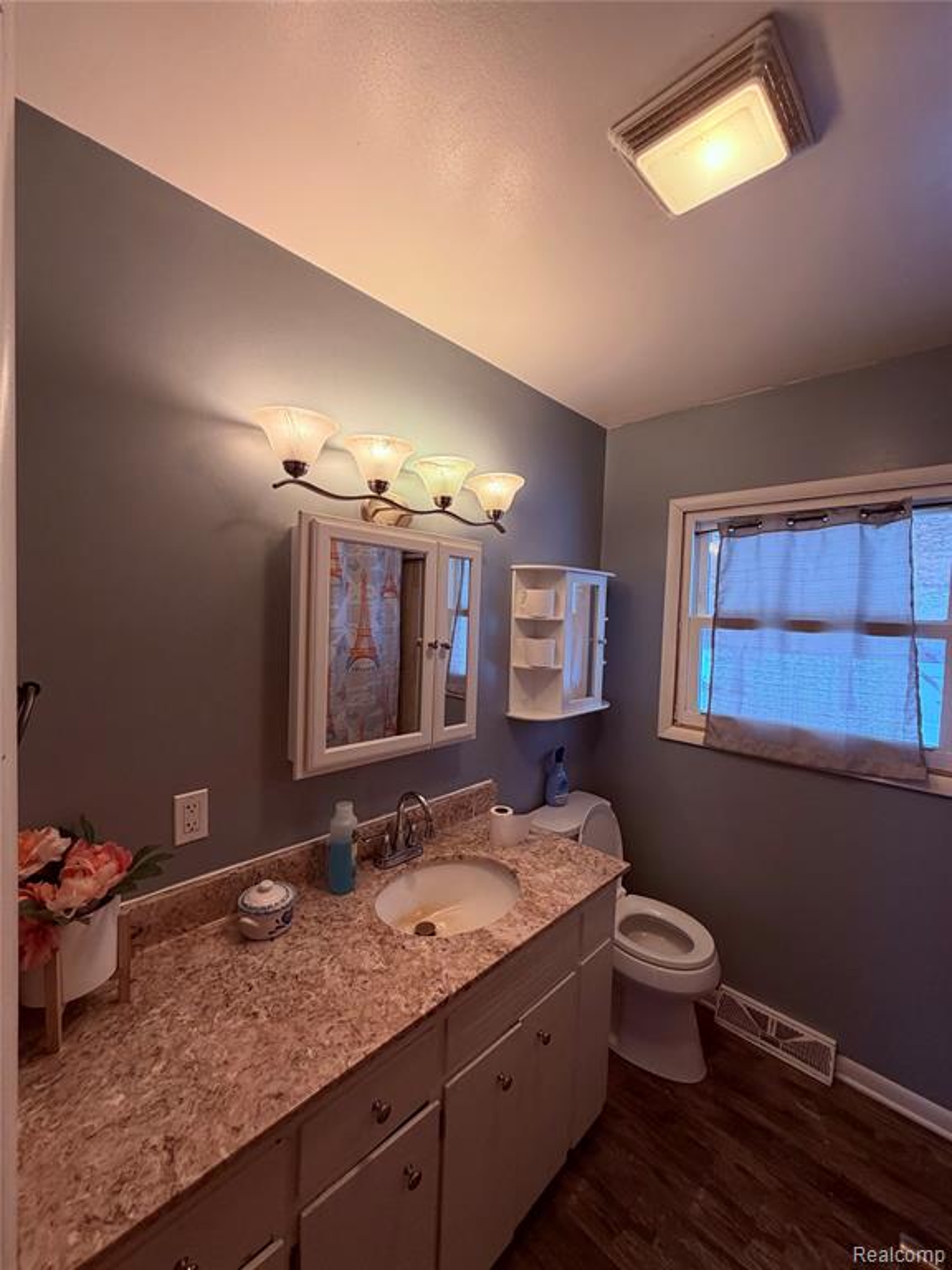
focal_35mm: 14
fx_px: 513
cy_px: 635
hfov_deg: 85.7
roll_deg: -2.6
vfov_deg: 102.1
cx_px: 476
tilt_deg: -2.1
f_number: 2.2
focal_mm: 2.22
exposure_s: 1/120
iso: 200
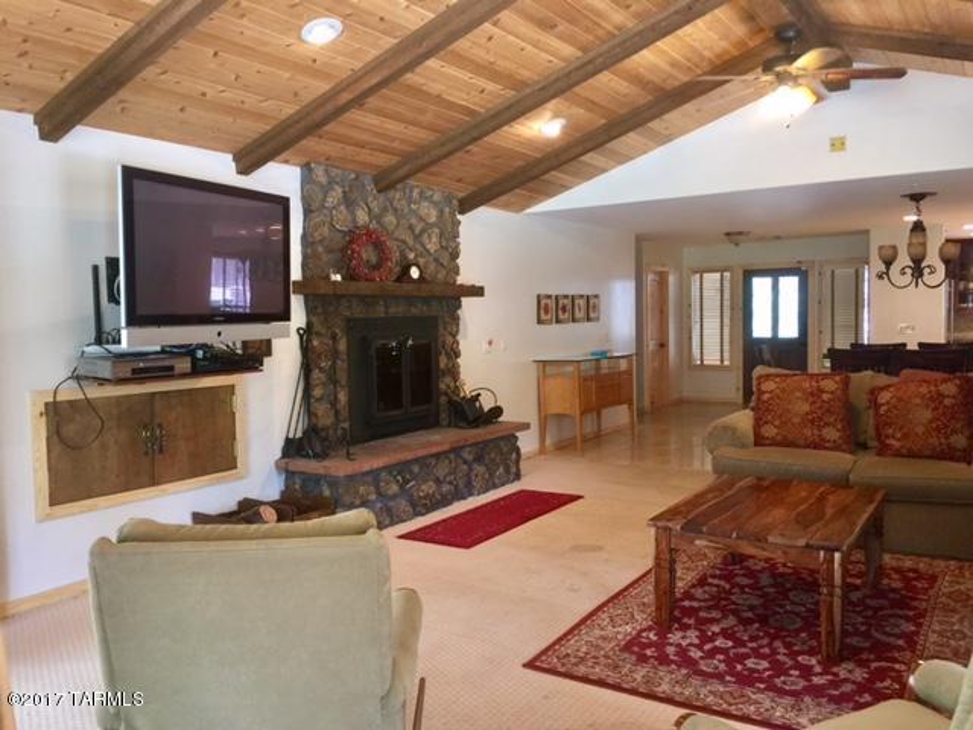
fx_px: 815
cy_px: 365
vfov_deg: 48.2
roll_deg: +1.3
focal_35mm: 29
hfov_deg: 61.7
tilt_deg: -3.4
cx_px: 486
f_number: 2.2
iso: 64
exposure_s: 1/15
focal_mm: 4.15
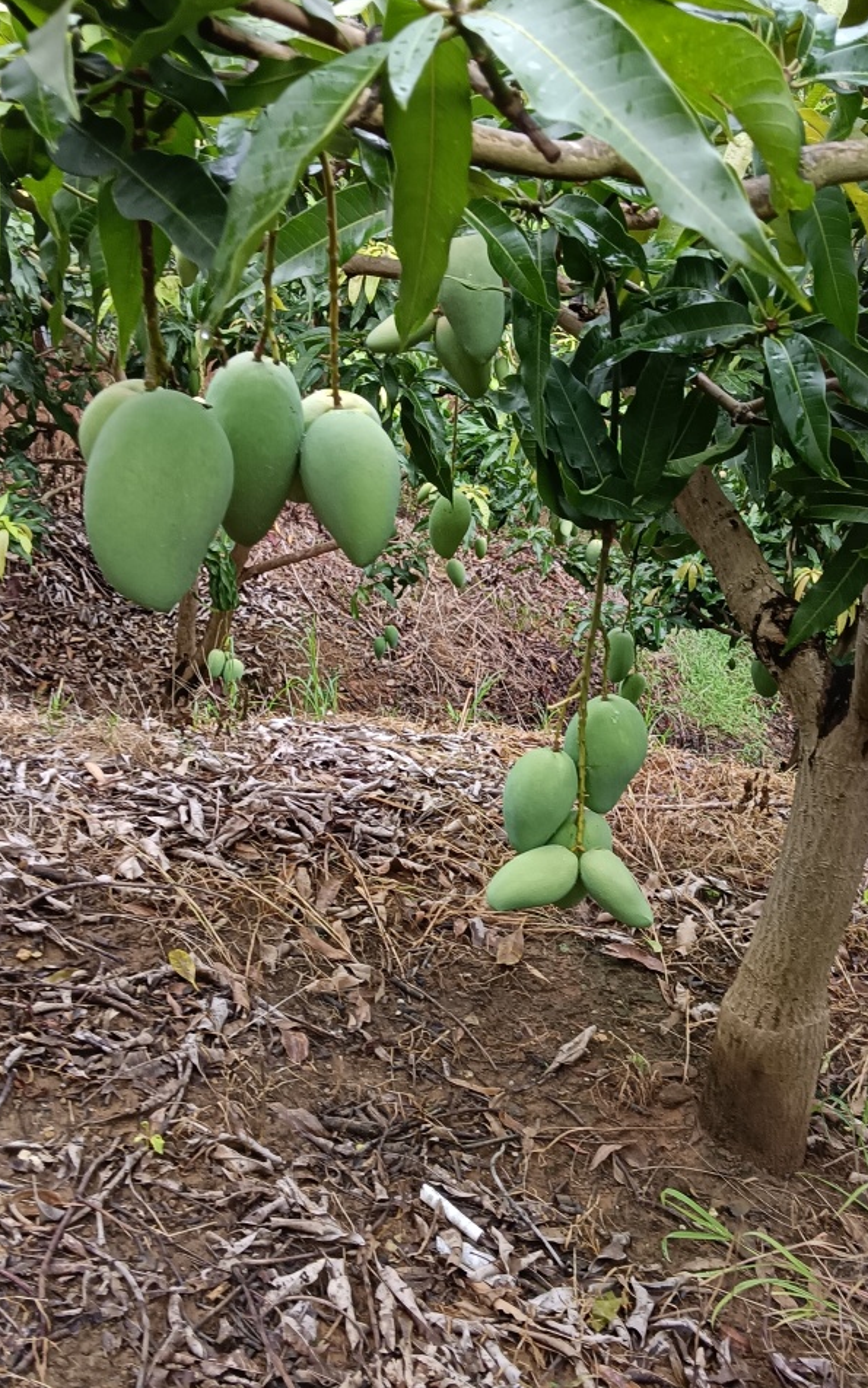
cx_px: 522
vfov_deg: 51.5
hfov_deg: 33.5
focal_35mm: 38
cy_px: 766
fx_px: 1438
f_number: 1.8
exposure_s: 1/100
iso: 206
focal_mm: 4.05
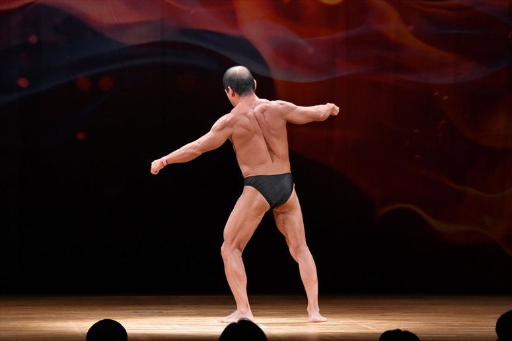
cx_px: 256
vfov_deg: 5.7
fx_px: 3412
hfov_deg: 8.6
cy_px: 170
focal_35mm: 240
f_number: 5.6
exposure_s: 1/400
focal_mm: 160
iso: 4000
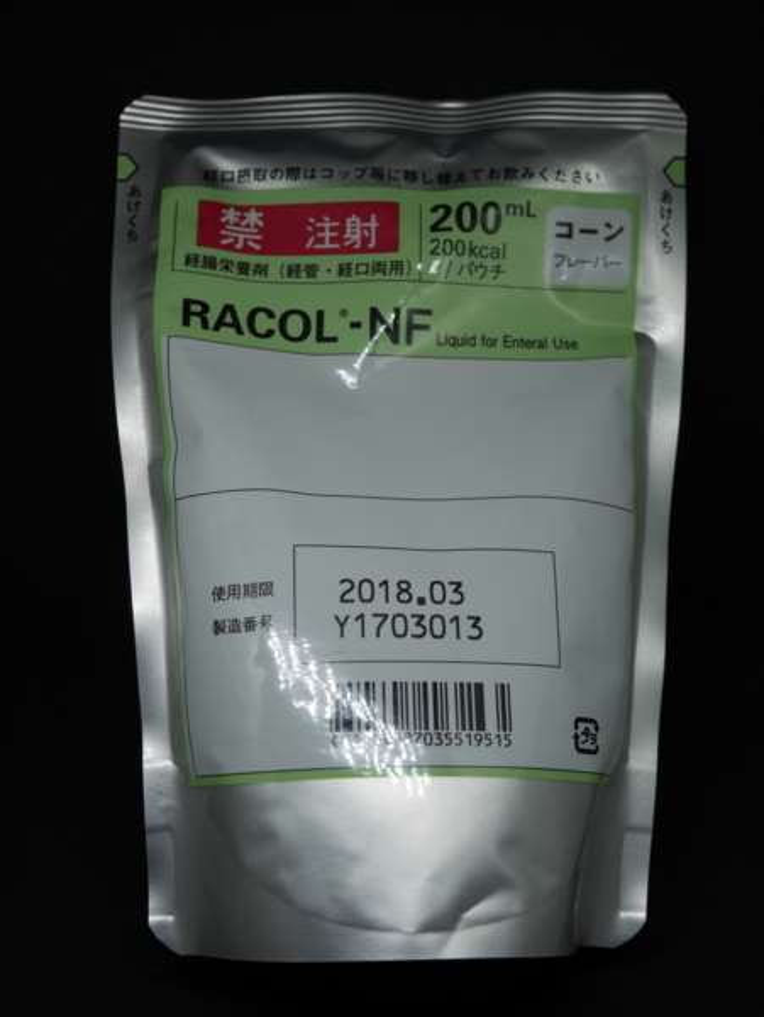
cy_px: 508
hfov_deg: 30.3
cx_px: 382
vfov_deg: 39.6
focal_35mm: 48
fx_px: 1411
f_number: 5
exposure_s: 1/100
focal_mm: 24
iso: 200
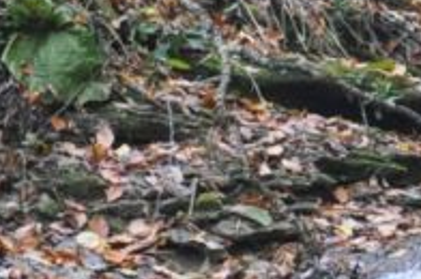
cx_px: 107
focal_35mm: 279
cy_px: 452
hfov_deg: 7.4
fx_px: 3257
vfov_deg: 4.9
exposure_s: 1/400
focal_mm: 28
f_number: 2.8
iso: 2000
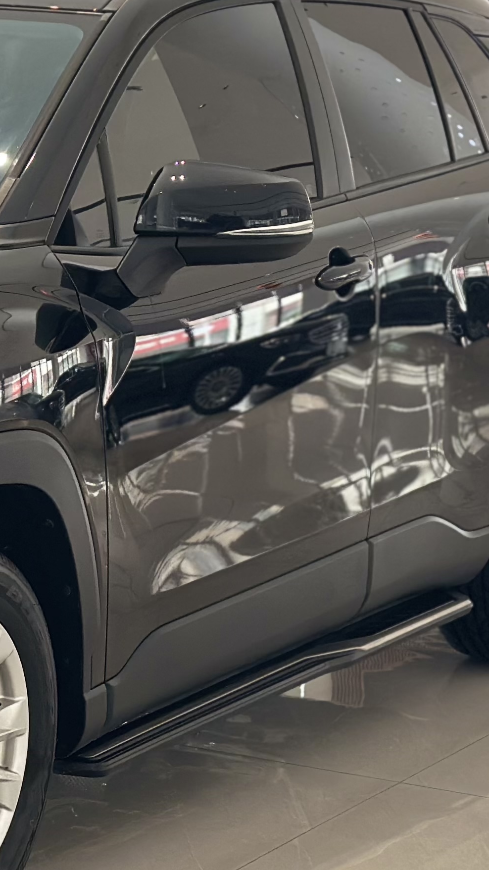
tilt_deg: -10.1
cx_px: -271
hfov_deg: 9.8
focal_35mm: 120
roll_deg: -0.4
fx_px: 2767
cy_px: 486
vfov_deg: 17.9
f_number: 1.78
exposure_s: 1/60
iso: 160
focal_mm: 6.86
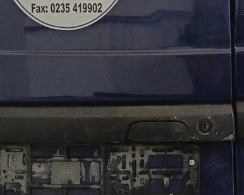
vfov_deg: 15.8
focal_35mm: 97
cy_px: 61
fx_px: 701
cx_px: 177
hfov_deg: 19.6
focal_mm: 5.25
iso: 609
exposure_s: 1/100
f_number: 1.75
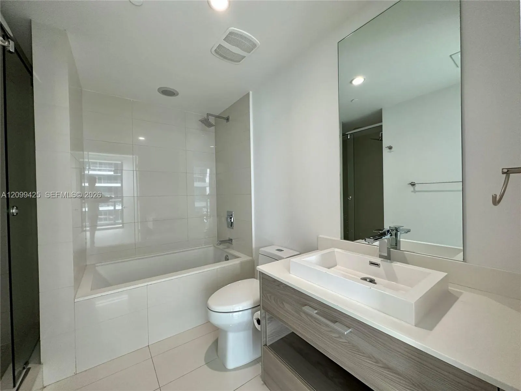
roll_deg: +0.8
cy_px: 196
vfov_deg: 85.7
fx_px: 211
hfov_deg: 102.1
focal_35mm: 14
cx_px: 260
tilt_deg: -0.8
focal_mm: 2.22
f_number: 2.2
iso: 200
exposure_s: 1/120
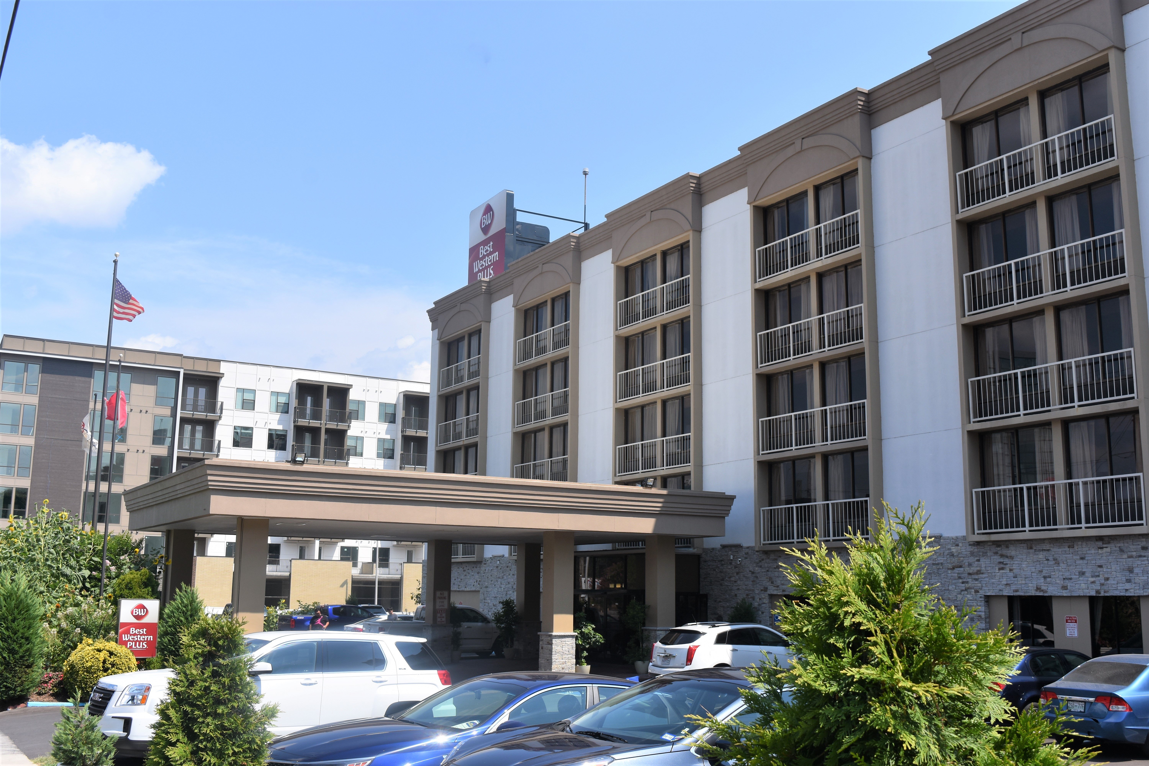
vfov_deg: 36.9
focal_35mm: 36
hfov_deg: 53.1
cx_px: 574
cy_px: 383
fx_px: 1149
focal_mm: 24
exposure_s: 1/500
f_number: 8
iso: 125
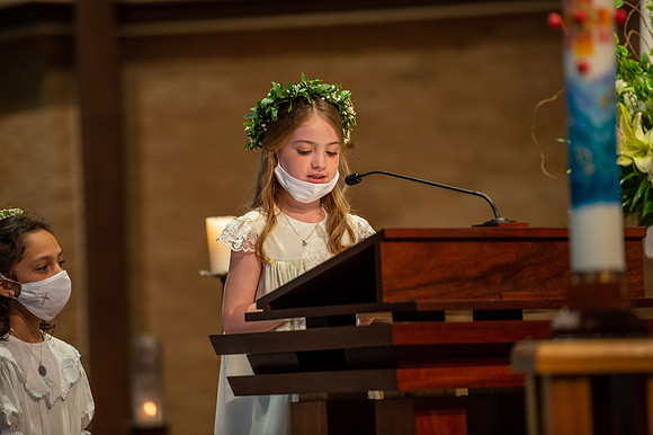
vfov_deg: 6.9
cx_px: 326
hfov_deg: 10.3
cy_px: 218
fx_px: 3626
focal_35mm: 200
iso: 1600
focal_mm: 200
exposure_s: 1/125
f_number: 2.8
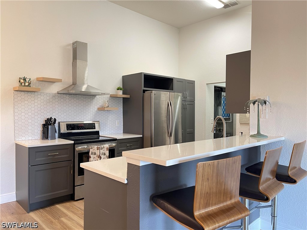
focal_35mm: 25
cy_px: 115
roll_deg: -0.4
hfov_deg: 69.4
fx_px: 222
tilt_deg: -1.4
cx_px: 154
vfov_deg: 54.9
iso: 200
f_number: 1.6
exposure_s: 1/60
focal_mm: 5.1
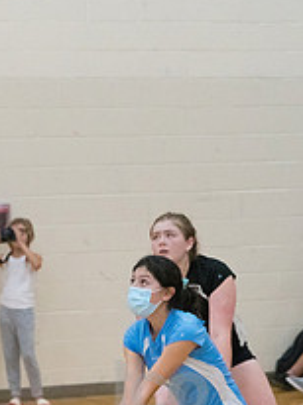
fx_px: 2585
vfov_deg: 8.9
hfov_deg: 6.7
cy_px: 415
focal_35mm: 221
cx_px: 161
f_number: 4.5
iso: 6400
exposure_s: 1/1000
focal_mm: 105
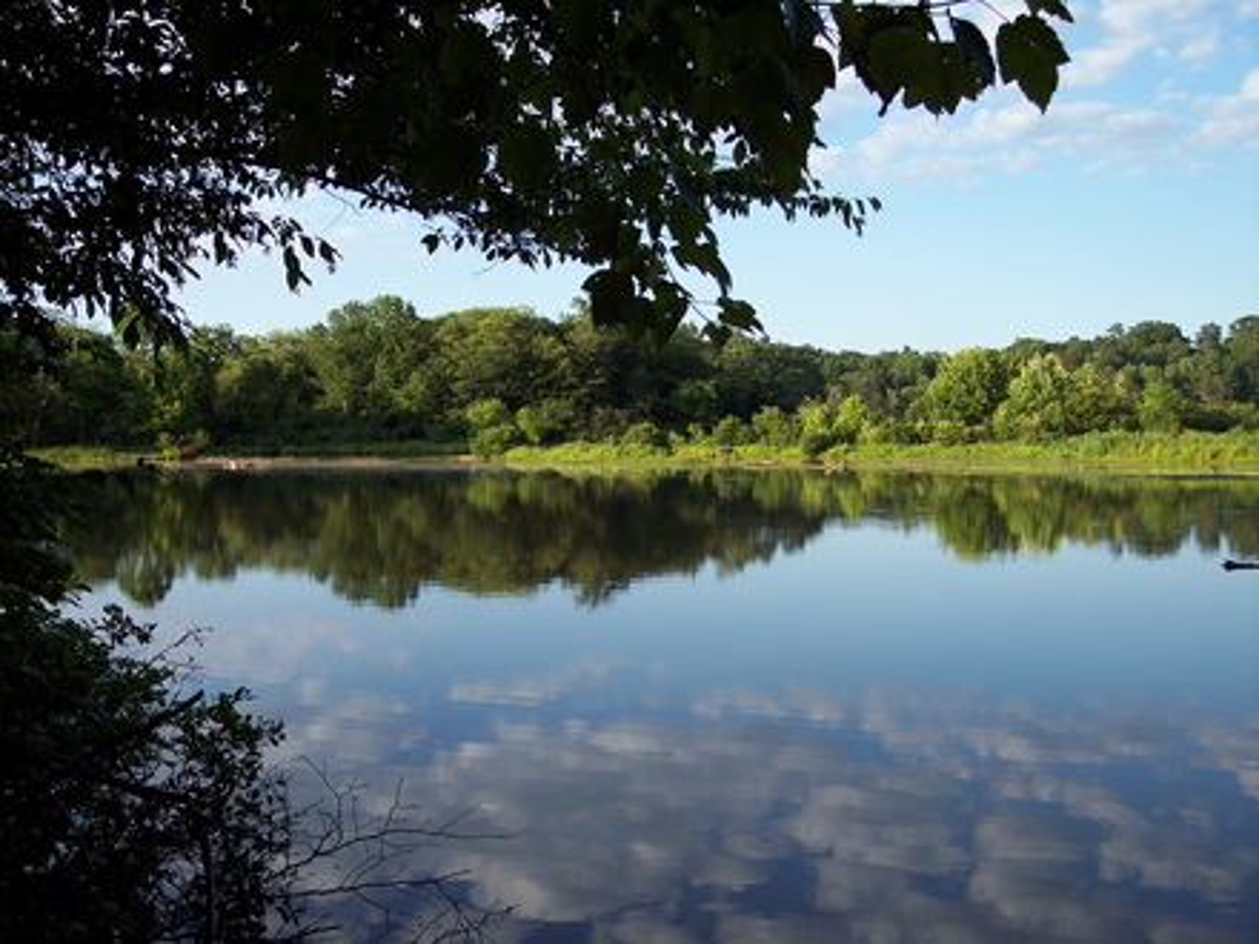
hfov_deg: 47.9
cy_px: 472
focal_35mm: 39
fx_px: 1418
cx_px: 630
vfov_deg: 36.8
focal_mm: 8
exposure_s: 1/350
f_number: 3.4
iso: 100
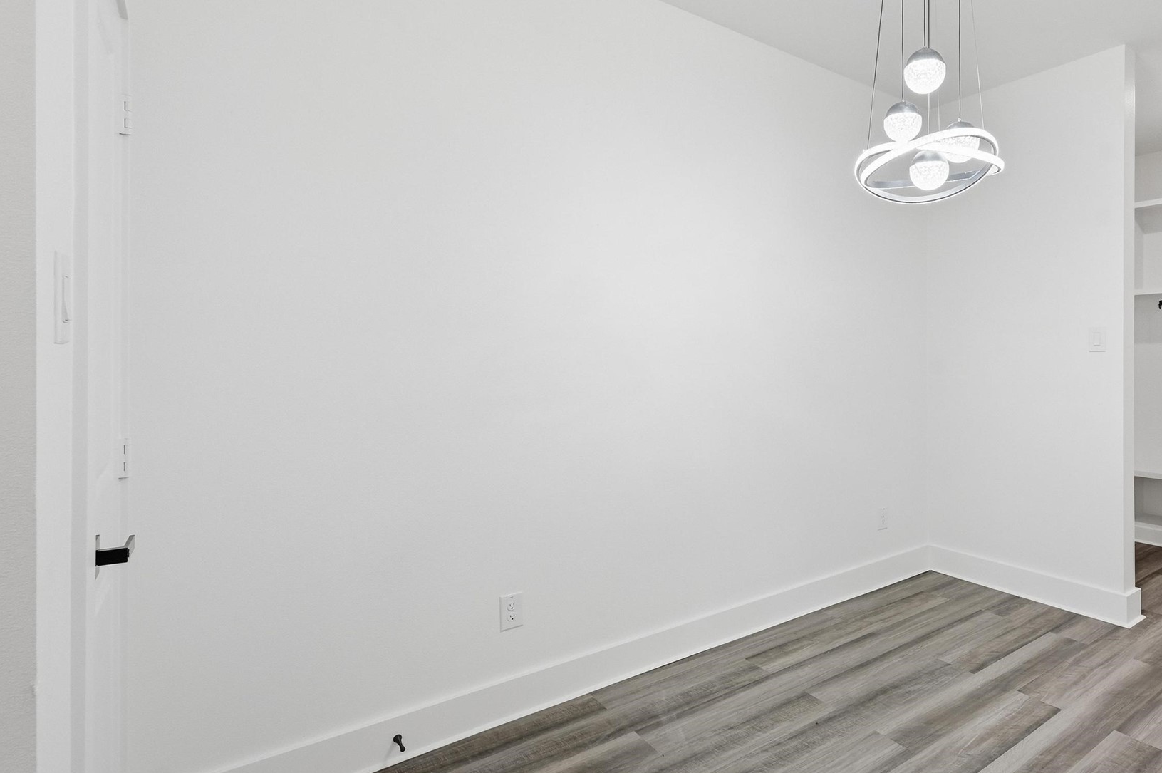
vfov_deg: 61.3
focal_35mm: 20
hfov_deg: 81.4
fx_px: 645
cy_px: 310
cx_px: 767
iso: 1000
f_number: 7.1
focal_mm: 15
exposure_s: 1/3200
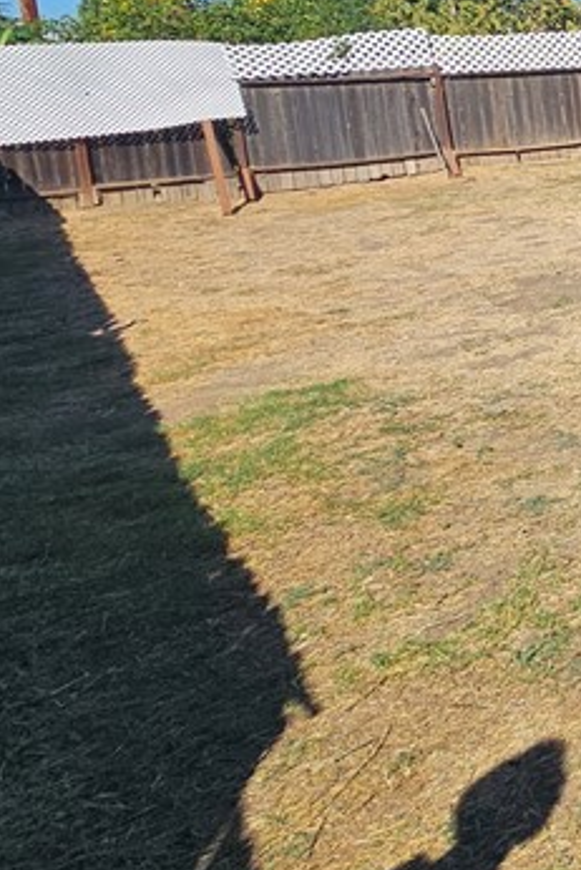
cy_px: 176
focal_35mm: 40
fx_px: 967
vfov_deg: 46.0
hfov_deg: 19.3
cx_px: 1159
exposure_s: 1/2333
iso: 50
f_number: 2.2
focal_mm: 2.2
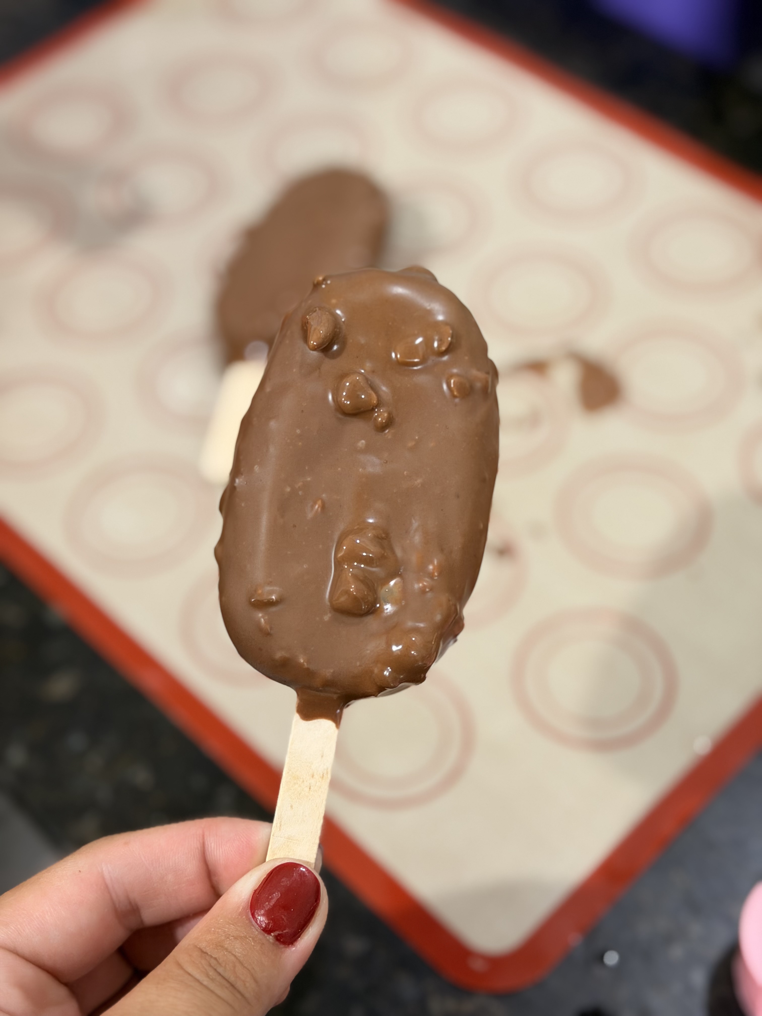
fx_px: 1409
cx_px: 381
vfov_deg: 39.7
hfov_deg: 30.3
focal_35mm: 48
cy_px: 508
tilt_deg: -53.5
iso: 100
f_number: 1.78
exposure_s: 1/60
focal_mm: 6.76
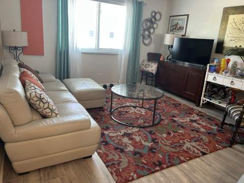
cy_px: 92
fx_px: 183
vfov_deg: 53.0
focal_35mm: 26
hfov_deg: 67.4
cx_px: 122
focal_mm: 5.7
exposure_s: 1/60
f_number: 1.5
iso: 250
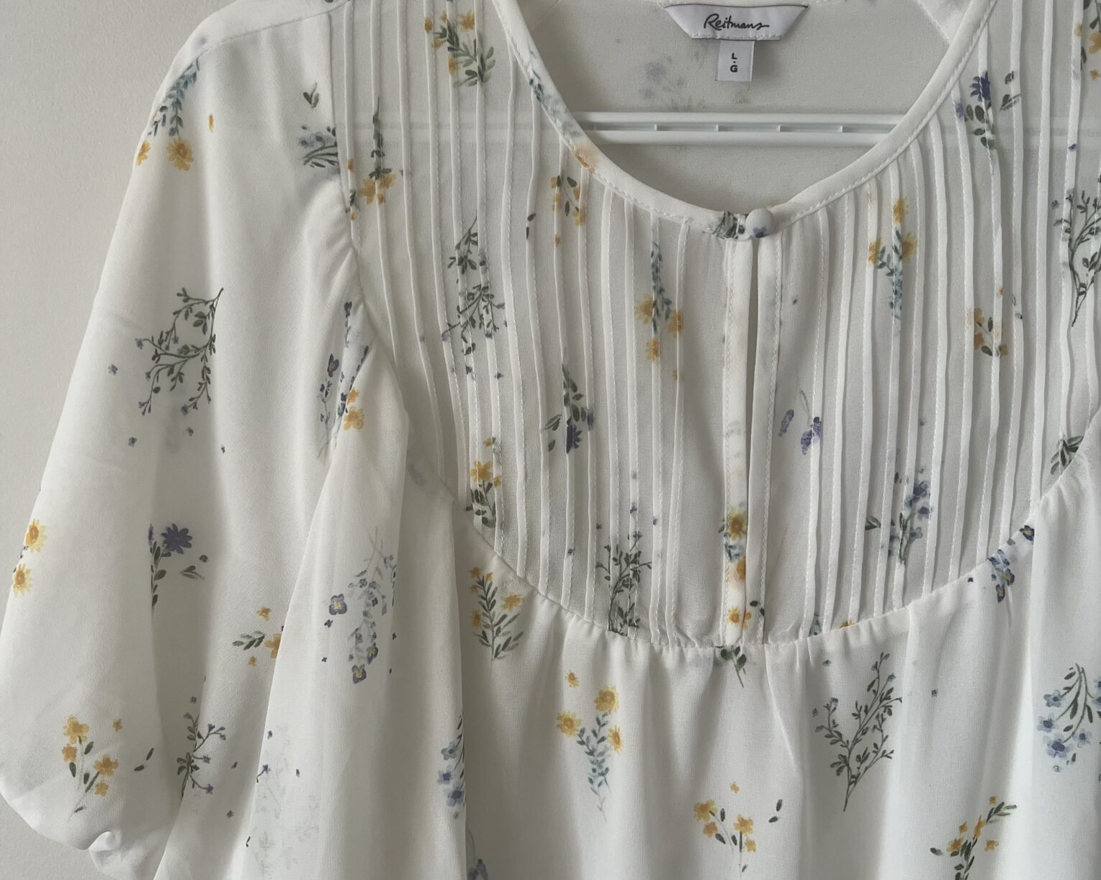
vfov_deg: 43.4
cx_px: 552
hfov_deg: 52.8
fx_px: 1108
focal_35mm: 34
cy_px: 437
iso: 125
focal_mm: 5.7
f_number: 1.5
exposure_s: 1/118
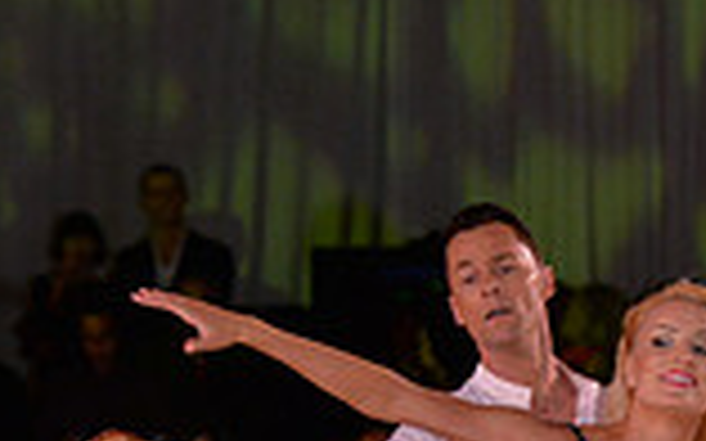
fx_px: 8674
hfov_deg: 4.7
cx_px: 576
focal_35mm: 451
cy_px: 709
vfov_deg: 2.9
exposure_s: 1/250
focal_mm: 120
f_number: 4
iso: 1600
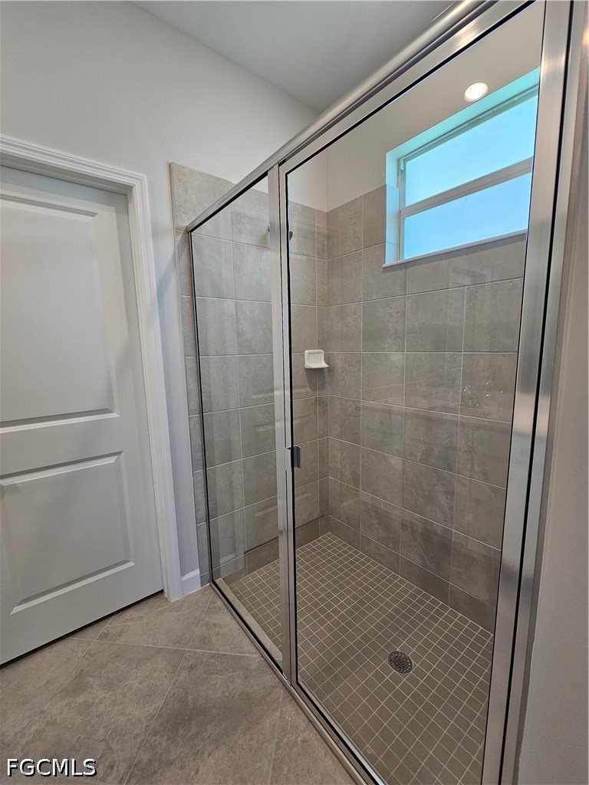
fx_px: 295
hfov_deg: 89.9
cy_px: 392
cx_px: 294
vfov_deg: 106.2
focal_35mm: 13
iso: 100
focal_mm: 2.2
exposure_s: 1/60
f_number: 2.2
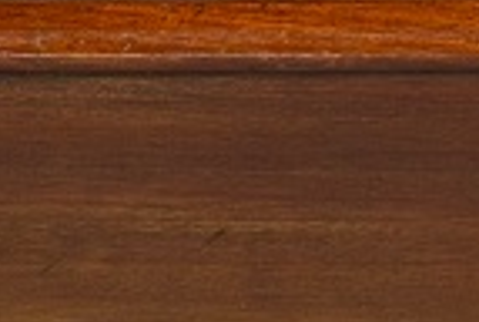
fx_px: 5573
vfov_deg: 3.2
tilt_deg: -19.2
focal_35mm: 418
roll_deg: +0.9
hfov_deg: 4.9
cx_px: 663
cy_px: -711
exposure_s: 1/50
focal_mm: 6.76
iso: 160
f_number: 1.78
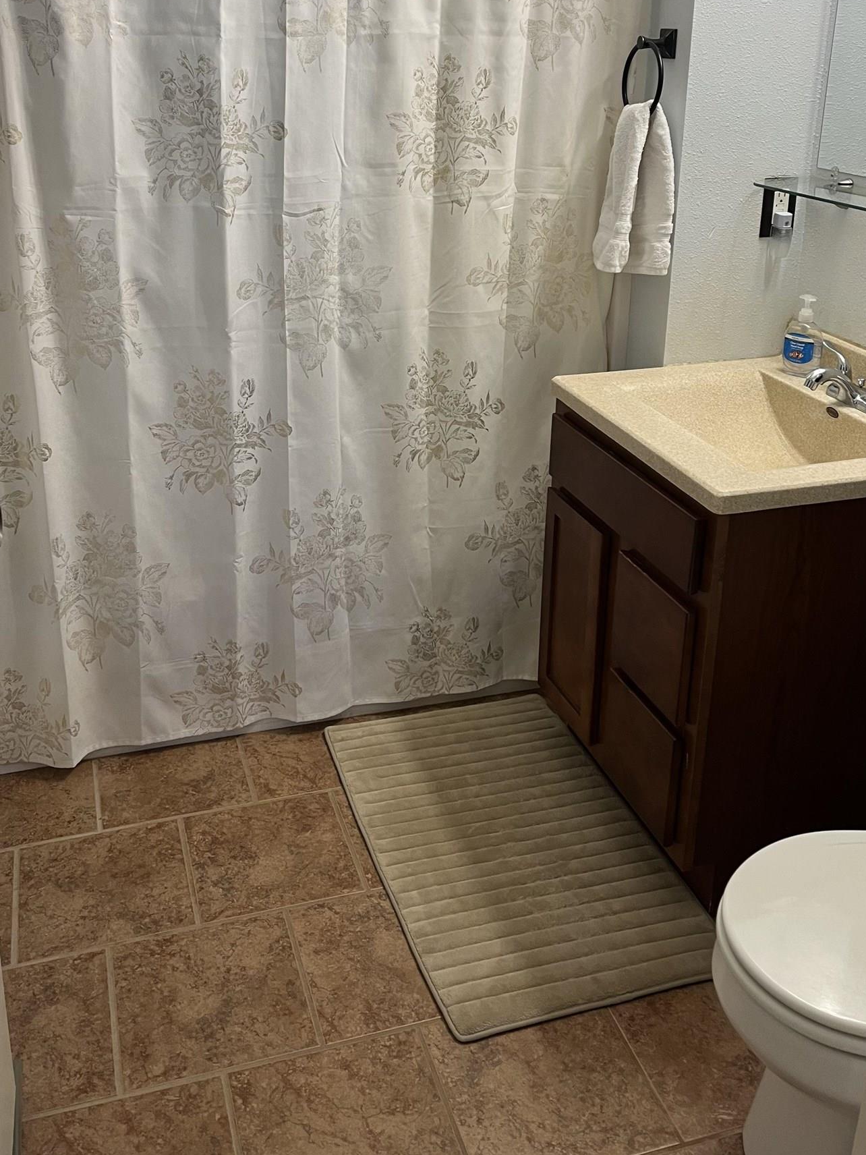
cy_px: 401
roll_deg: +0.2
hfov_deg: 40.7
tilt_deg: -18.4
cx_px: 421
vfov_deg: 51.8
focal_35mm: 35
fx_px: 1167
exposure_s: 1/60
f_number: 1.6
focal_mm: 5.1
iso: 80
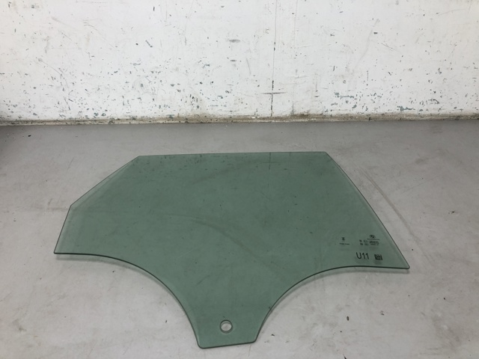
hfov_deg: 63.4
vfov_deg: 49.7
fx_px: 387
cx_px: 240
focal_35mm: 28
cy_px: 180
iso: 25
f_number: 1.8
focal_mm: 4
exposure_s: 1/33
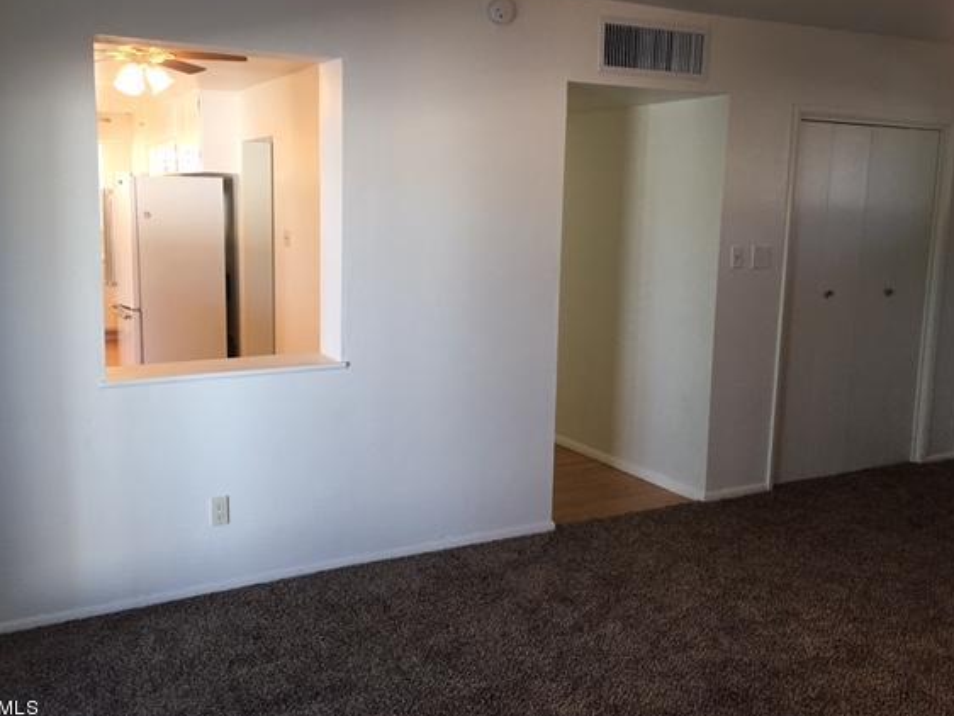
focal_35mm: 33
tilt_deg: -7.9
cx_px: 448
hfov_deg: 55.3
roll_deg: -1.2
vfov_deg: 43.0
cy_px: 334
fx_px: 910
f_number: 2.2
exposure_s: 1/30
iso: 40
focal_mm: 4.15
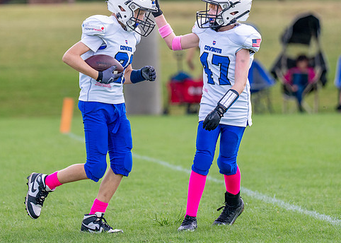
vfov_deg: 3.3
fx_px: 4231
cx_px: 136
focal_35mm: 437
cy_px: 75
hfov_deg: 4.6
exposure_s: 1/2500
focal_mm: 200
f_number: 2.8
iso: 400
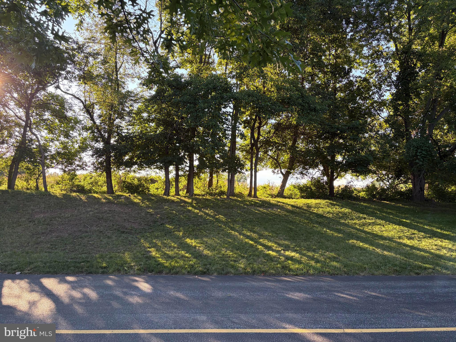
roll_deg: -0.9
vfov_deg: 53.1
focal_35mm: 26
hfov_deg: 67.3
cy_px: 171
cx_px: 228
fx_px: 343
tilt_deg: +5.9
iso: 50
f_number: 1.6
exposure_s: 1/310
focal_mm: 5.96
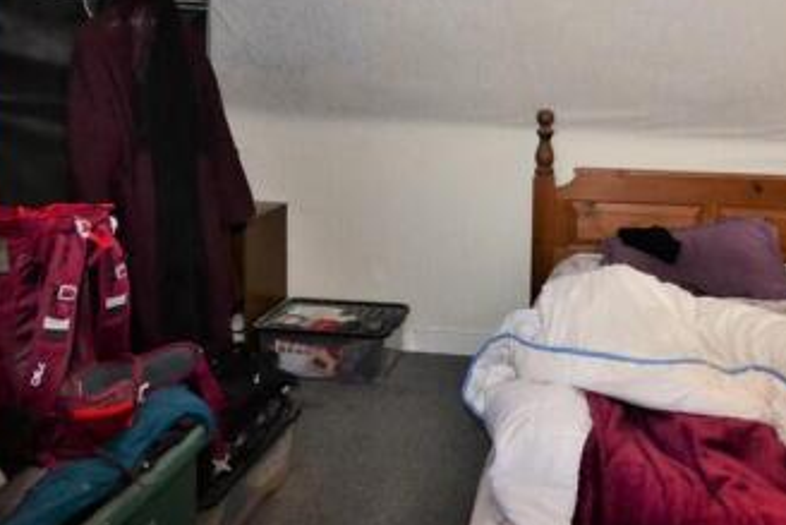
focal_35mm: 30
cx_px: 610
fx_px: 655
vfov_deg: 42.6
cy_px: 147
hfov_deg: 58.0
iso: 1600
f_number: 6.3
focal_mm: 10
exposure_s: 1/125
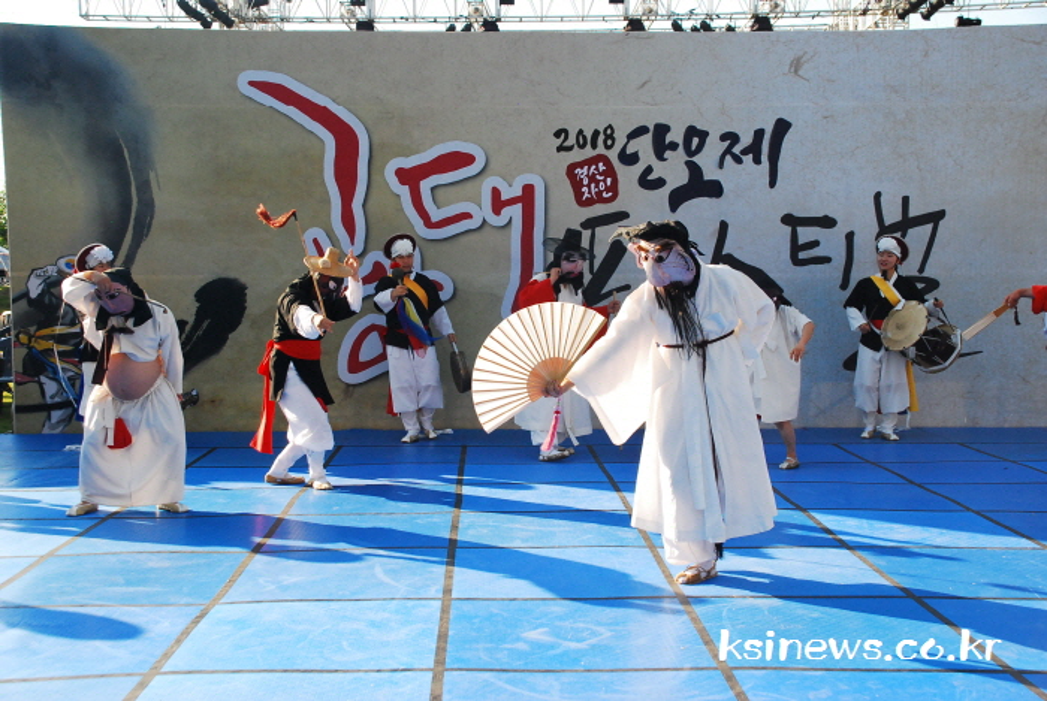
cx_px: 524
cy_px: 350
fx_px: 1354
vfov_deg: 29.0
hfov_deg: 42.3
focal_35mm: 46
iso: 800
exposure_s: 1/800
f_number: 8
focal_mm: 31
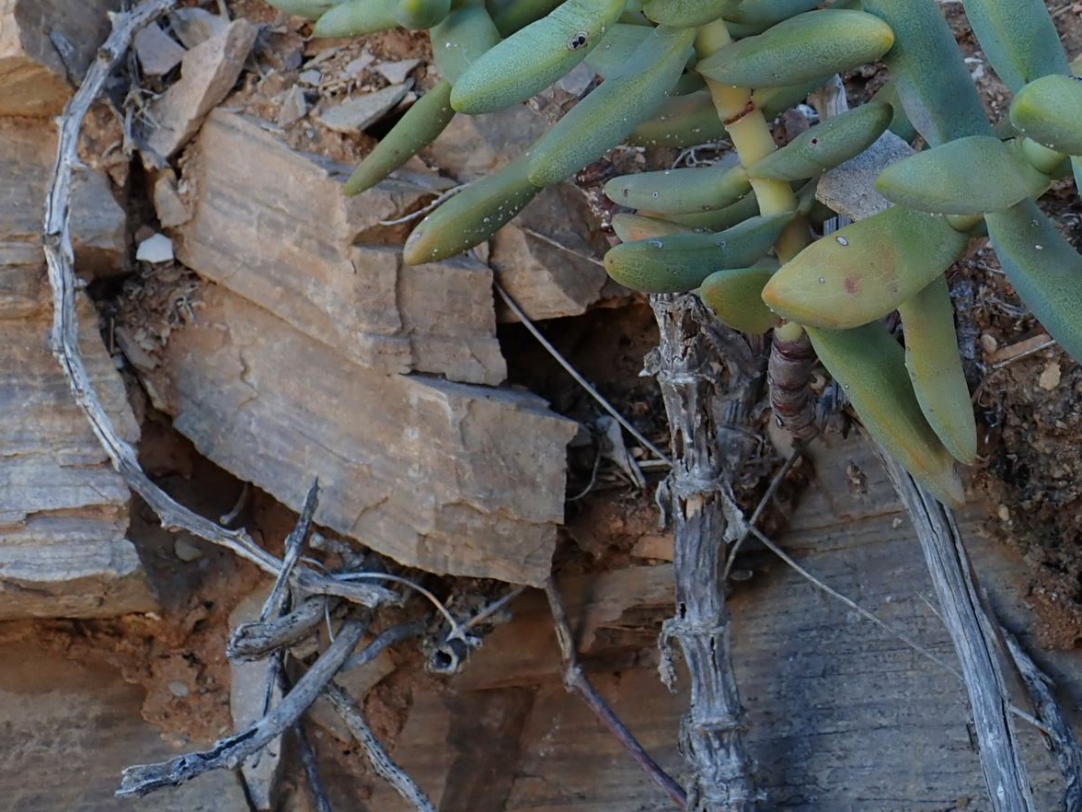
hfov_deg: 36.5
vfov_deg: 28.0
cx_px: 827
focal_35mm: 51
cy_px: 160
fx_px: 1594
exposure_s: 1/100
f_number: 3.2
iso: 100
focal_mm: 5.5
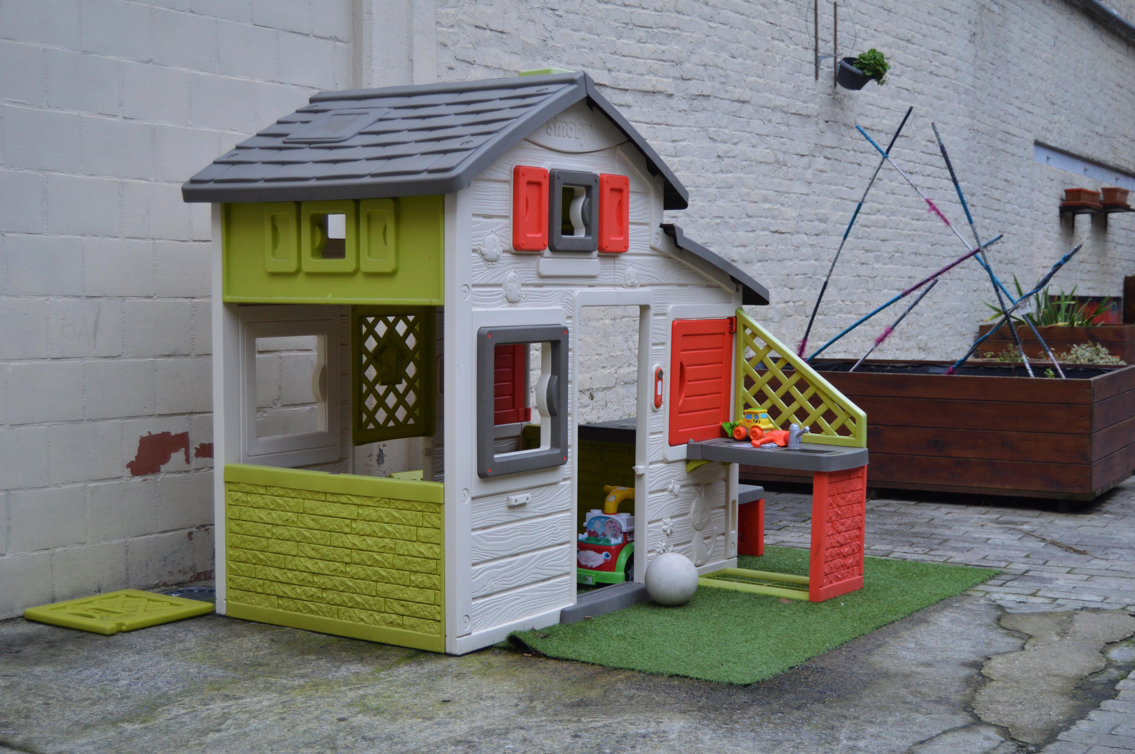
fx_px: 1606
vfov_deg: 26.4
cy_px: 377
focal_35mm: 51
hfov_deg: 38.9
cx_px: 568
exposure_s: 1/60
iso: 800
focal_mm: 34
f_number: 4.5
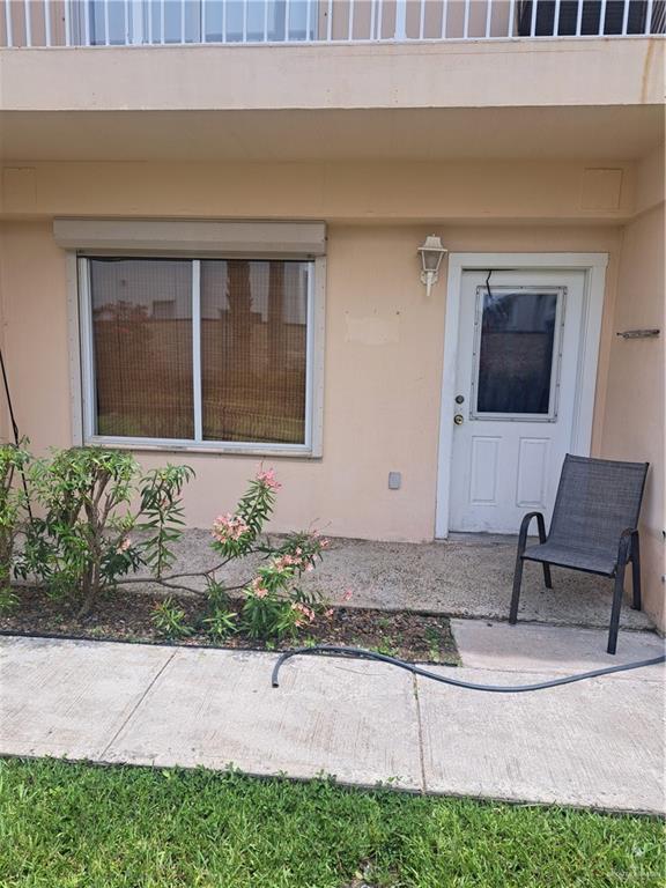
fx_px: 616
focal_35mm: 24
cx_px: 333
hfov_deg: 56.8
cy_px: 444
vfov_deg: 71.6
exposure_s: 1/575
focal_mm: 5.23
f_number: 1.8
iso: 50
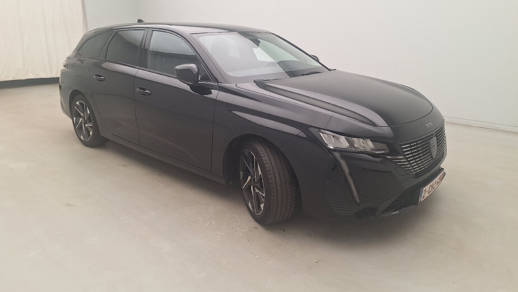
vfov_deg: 44.2
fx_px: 357
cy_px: 122
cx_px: 265
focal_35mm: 26
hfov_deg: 71.9
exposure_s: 1/100
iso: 50
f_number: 1.8
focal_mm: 5.54
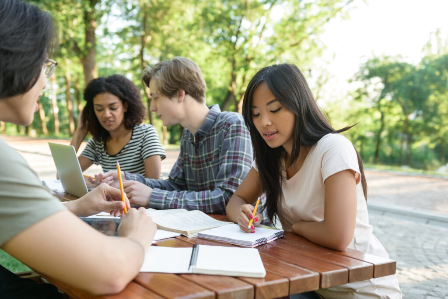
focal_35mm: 40
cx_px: 224
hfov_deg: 48.5
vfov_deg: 33.4
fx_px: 498
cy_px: 150
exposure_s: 1/160
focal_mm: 40
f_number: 3.2
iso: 320
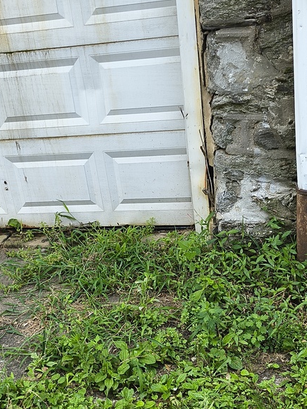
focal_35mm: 52
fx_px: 615
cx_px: 153
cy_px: 231
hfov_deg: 28.0
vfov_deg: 36.8
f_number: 1.7
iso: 100
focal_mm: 4.68
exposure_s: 1/348
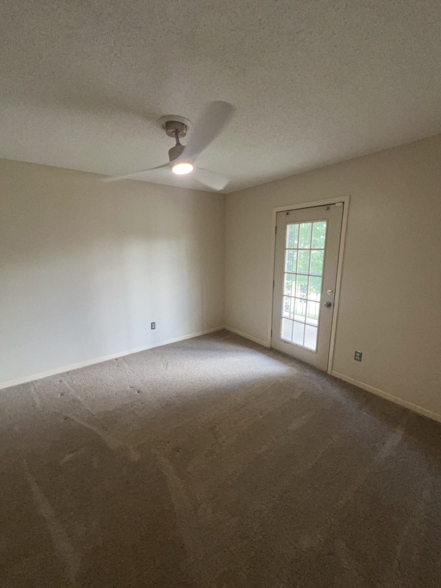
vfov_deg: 106.2
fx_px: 221
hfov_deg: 89.9
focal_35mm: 13
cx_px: 220
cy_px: 294
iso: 250
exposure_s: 1/96
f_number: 1.8
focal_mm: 1.57
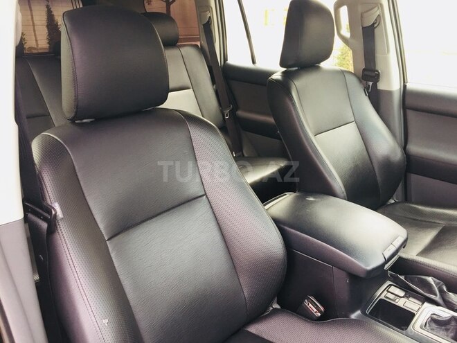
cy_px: 172
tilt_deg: -21.1
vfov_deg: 48.2
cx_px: 228
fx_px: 383
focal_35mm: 29
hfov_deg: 61.7
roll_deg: +1.0
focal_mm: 4.15
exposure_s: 1/100
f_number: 2.2
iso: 40
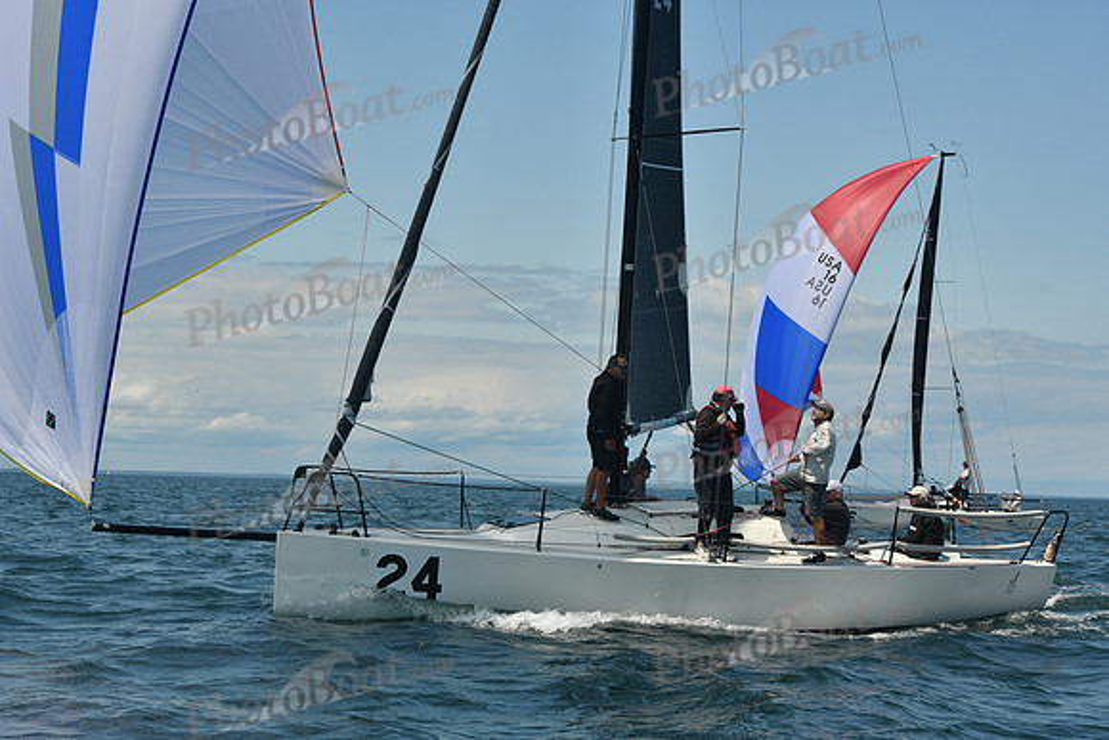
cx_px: 554
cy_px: 370
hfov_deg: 28.8
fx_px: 2157
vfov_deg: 19.5
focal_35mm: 70
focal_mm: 70
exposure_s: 1/640
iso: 320
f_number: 9
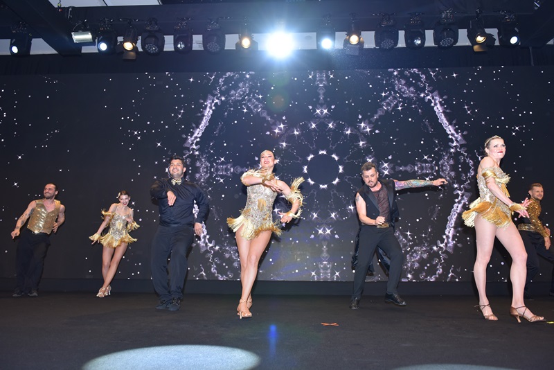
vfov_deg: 53.2
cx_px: 277
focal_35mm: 24
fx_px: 369
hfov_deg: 73.7
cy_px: 185
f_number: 4
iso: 640
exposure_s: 1/200
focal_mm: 24
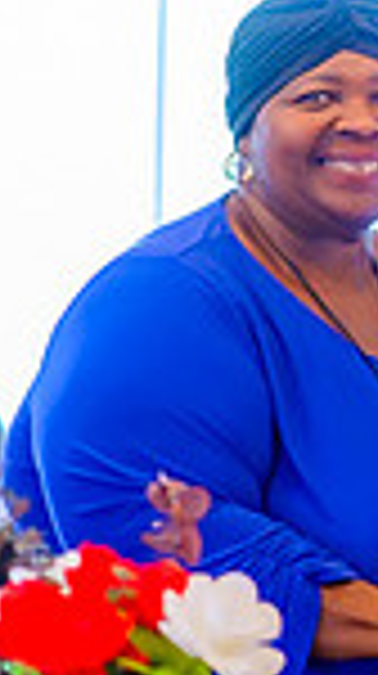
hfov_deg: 2.8
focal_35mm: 425
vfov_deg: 5.1
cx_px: 1287
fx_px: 7599
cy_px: 412
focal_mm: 105
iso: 450
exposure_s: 1/80
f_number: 2.5
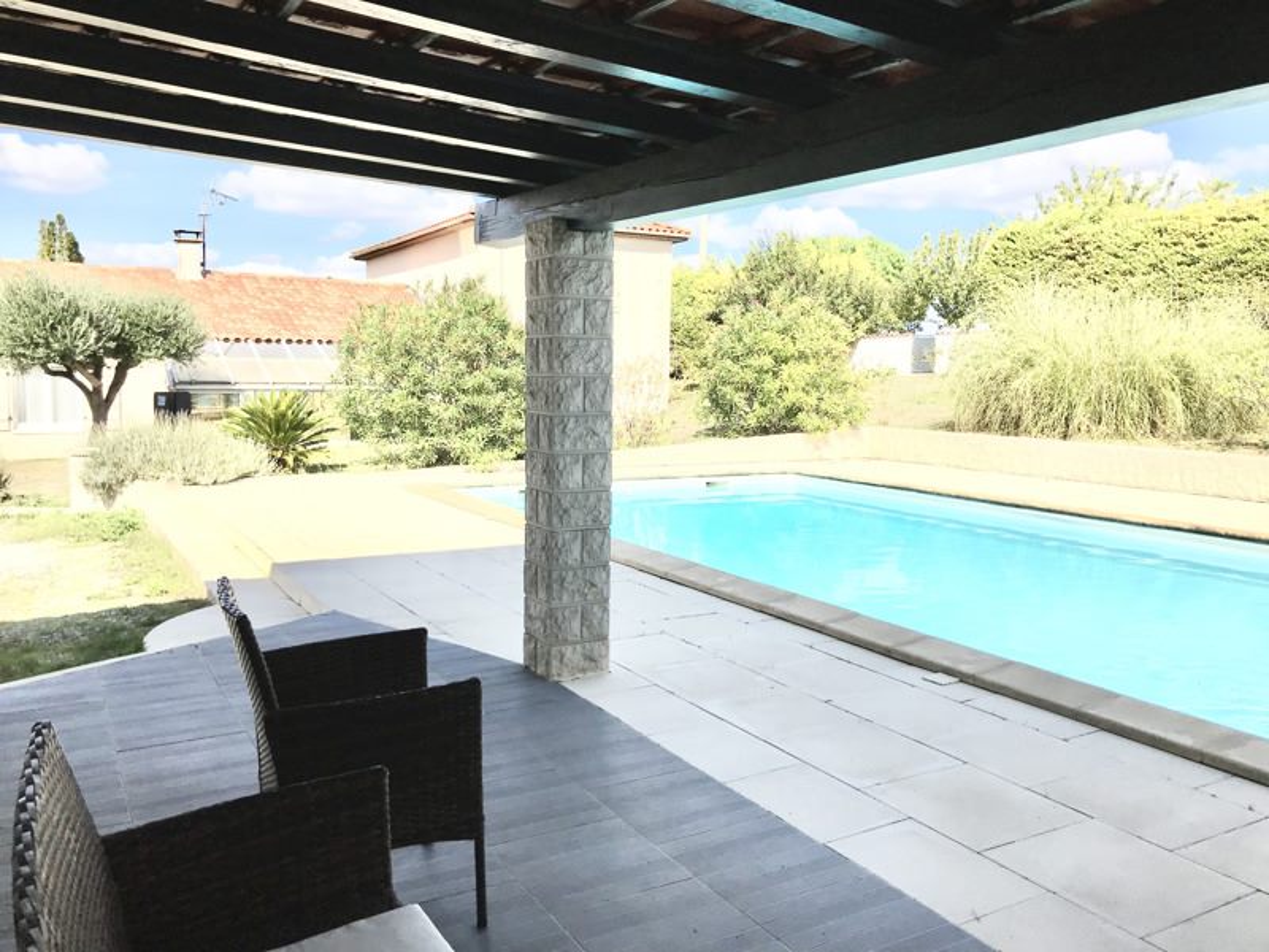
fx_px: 1026
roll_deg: -0.7
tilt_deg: -5.2
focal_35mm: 28
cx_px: 634
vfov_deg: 49.7
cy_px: 476
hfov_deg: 63.4
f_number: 1.8
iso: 20
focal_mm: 3.99
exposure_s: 1/3425
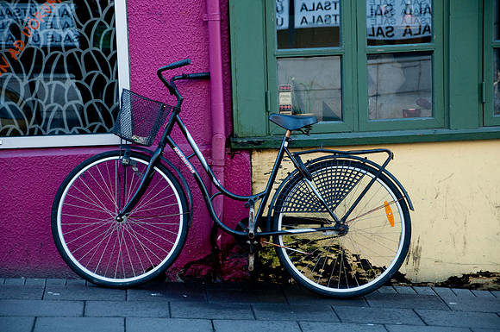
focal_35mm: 128
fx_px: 1768
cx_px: 250
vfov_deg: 10.7
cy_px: 166
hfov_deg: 16.1
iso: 400
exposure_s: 1/40
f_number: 5.6
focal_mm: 85
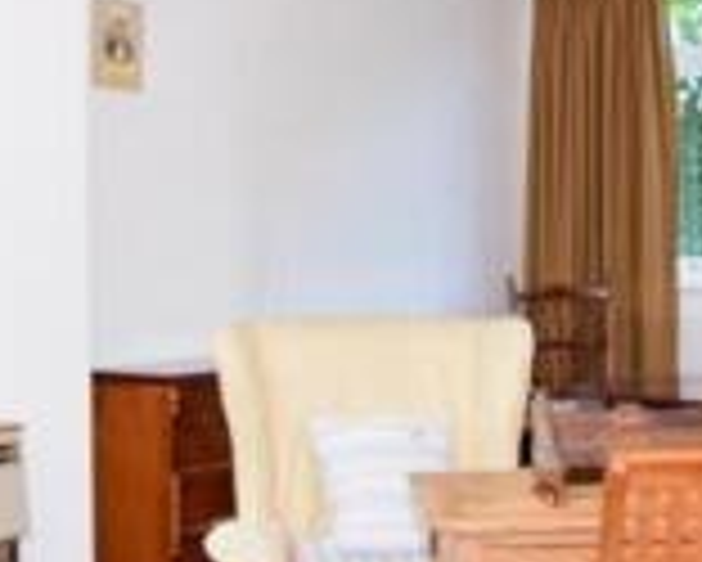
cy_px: 232
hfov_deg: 31.9
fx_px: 1227
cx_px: 338
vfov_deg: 25.8
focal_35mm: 59
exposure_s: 1/40
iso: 200
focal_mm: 10
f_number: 5
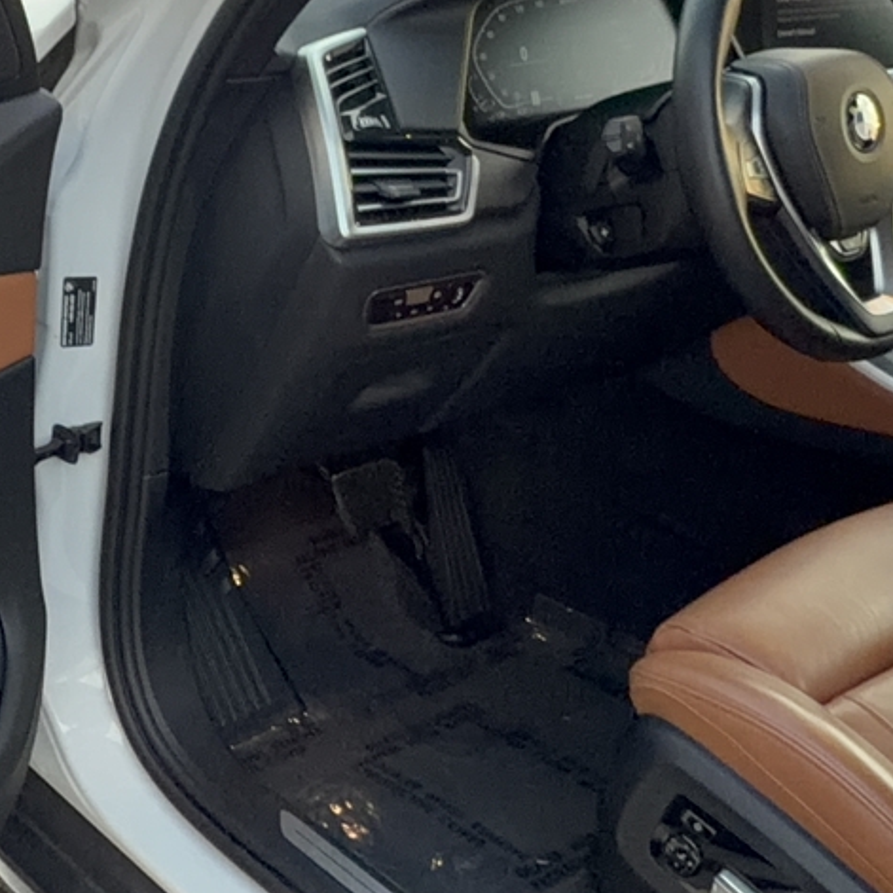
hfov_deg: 30.5
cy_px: 444
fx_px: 1576
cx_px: 119
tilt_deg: -28.0
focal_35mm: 54
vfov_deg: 31.6
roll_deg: +0.2
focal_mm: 2.22
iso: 100
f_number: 2.2
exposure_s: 1/48
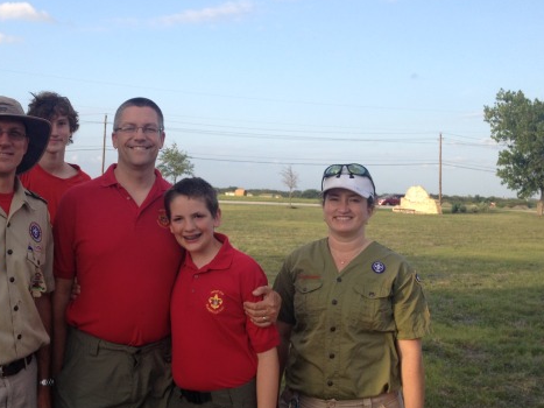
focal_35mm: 48
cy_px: 181
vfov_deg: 30.2
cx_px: 174
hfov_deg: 39.1
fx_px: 754
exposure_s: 1/442
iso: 50
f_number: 2.4
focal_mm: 4.28
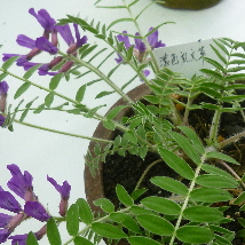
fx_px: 480
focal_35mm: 60
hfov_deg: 27.9
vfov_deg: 28.5
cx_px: 204
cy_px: 156
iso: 100
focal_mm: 5.2
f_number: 2.7
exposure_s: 1/80
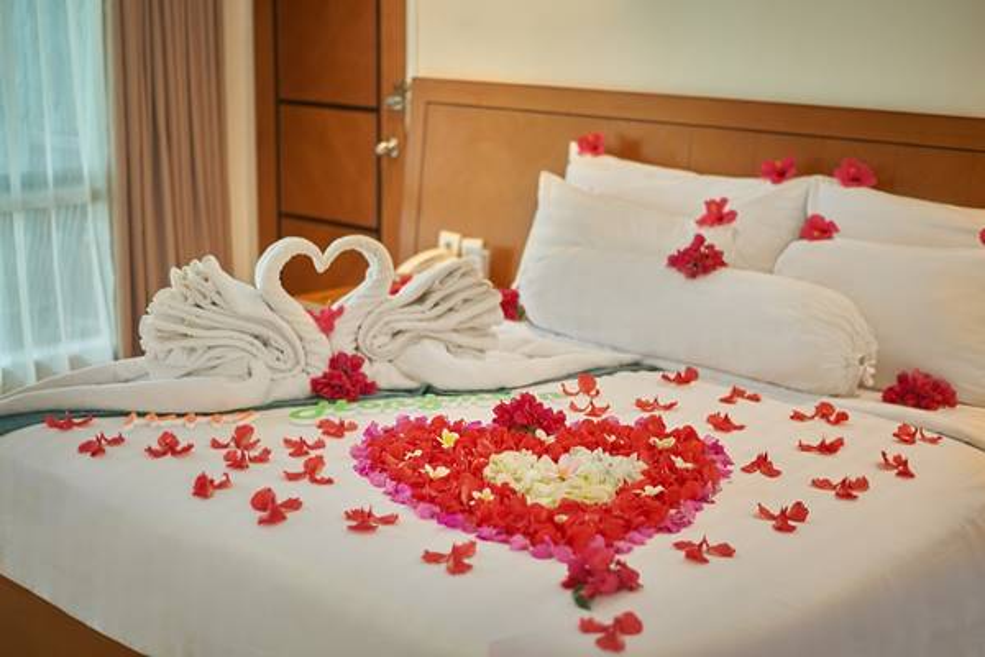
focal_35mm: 50
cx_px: 492
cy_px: 328
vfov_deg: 27.0
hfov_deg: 39.6
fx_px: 1368
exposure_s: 1/60
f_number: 1.8
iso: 640
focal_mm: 50
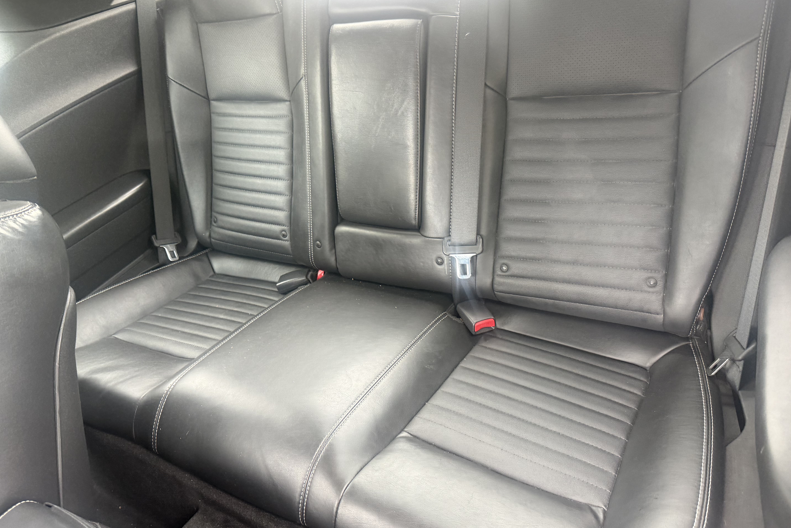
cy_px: 254
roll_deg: +17.6
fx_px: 549
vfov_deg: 51.3
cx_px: 395
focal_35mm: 25
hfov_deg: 71.5
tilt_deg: -33.1
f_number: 1.78
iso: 250
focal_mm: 6.76
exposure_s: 1/60
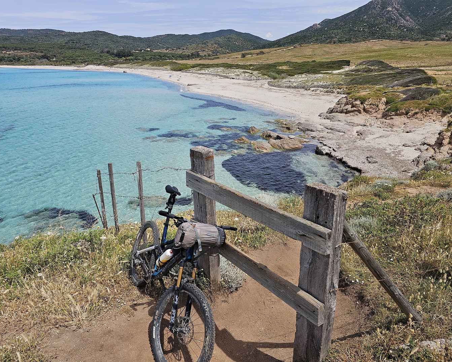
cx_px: 232
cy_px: 181
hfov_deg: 70.3
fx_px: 321
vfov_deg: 58.8
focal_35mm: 24
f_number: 1.7
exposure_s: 1/1358
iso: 16
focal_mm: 6.3
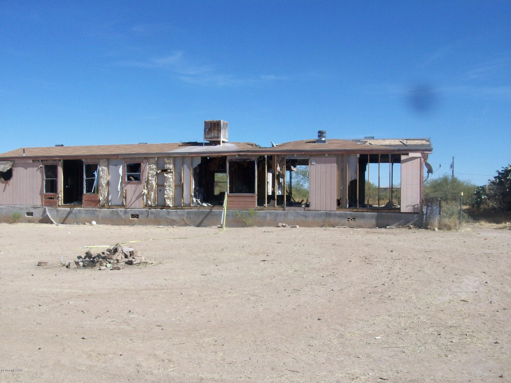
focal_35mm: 34
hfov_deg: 54.0
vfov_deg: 41.8
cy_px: 192
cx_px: 256
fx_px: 502
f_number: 5.5
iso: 64
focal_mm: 5.7
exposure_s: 1/374
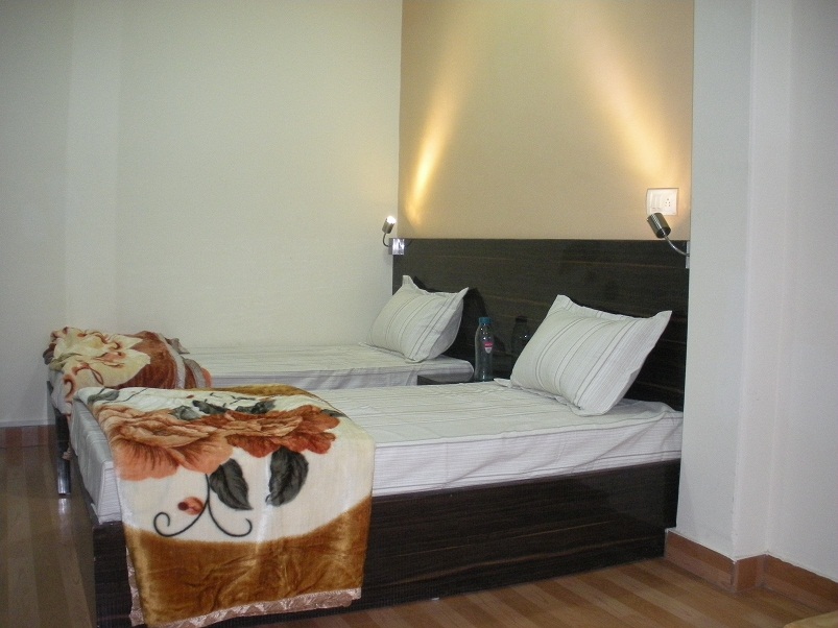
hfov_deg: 52.6
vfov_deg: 40.7
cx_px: 419
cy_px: 314
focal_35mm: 35
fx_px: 847
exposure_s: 1/30
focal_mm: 6.3
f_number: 3.5
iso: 400
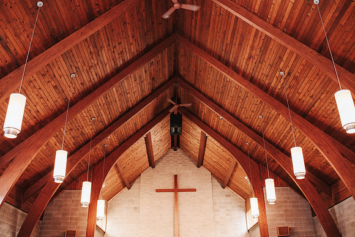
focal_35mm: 35
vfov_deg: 37.8
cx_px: 178
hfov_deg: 54.3
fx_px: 346
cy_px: 118
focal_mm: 35
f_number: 3.2
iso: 1000
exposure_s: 1/125
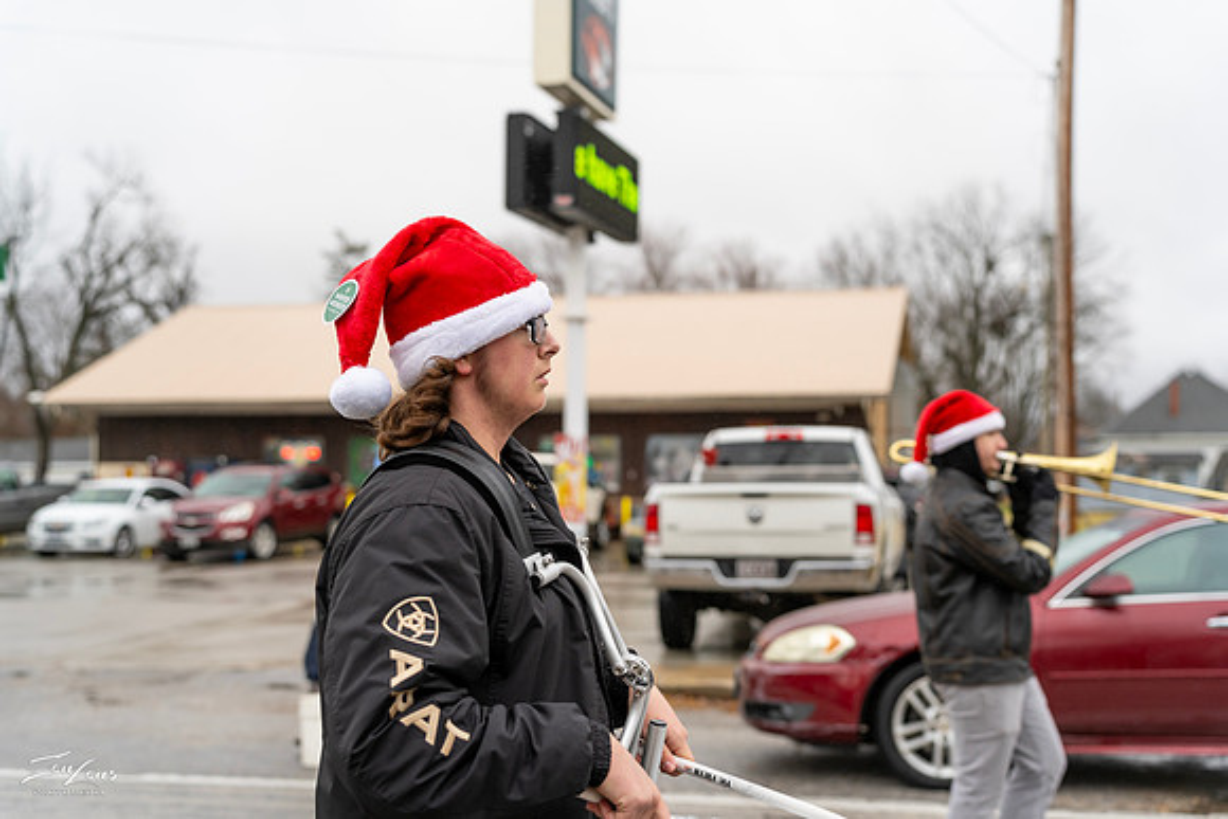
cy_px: 410
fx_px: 1535
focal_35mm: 45
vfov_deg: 29.9
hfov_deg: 43.6
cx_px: 614
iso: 250
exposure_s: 1/640
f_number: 2.8
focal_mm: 45
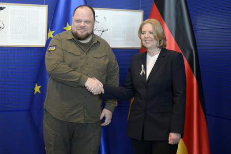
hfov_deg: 28.1
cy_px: 77
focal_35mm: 72
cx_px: 116
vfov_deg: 18.9
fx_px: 462
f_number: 4.5
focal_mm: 72
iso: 5000
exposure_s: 1/200
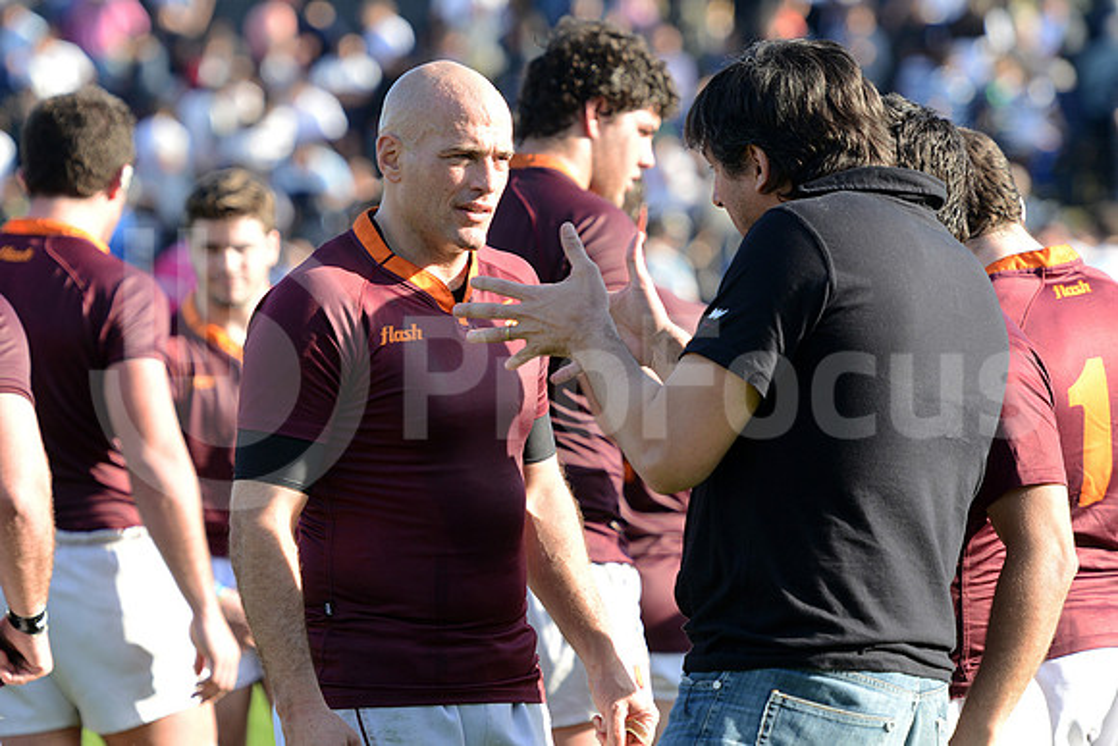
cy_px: 373
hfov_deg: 10.5
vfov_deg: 7.0
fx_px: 6057
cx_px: 559
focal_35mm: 195
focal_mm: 195
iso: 500
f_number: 4
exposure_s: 1/500
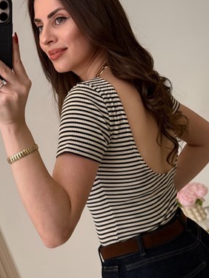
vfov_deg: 28.5
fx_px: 547
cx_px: 99
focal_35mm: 68
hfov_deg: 21.6
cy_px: 165
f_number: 1.78
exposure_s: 1/545
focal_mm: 6.76
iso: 64
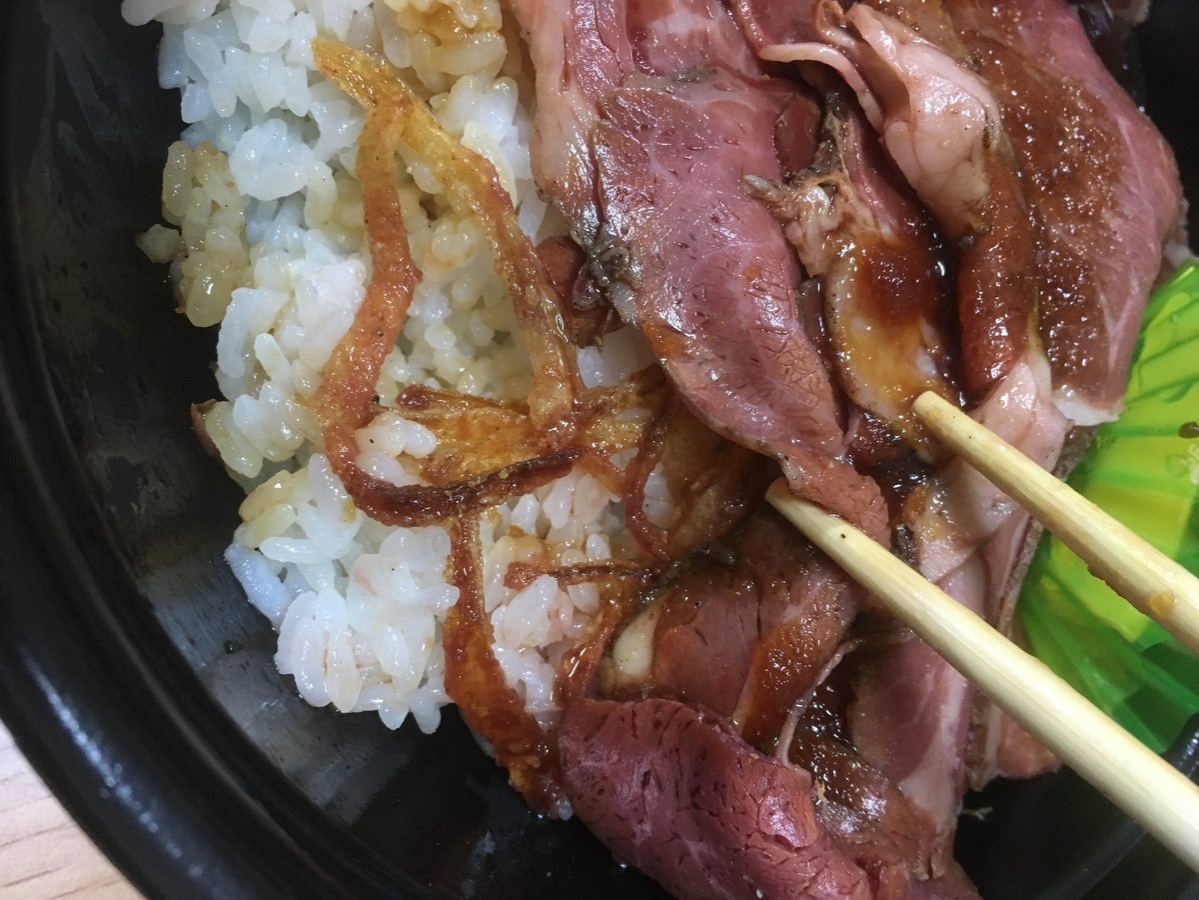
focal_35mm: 29
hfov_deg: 61.7
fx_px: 1004
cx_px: 600
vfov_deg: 48.2
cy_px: 450
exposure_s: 1/30
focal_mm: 4.15
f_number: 2.2
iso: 160
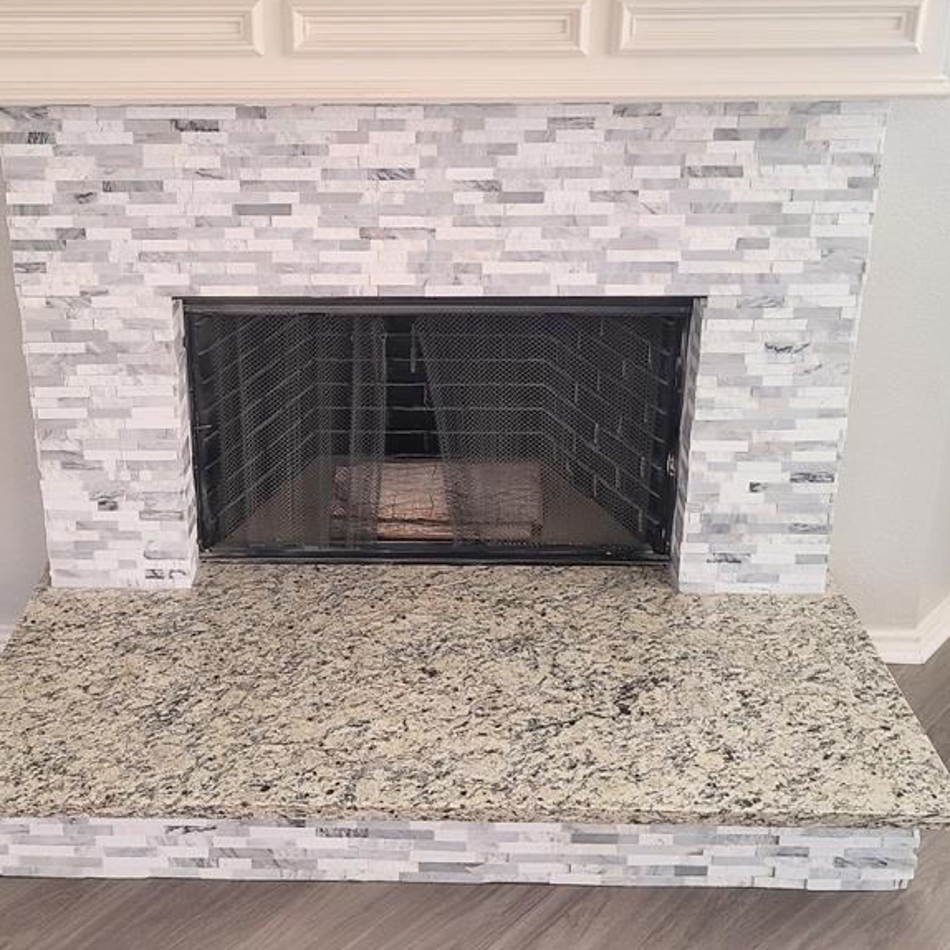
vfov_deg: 40.6
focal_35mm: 41
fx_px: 1273
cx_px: 384
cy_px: 346
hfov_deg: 40.8
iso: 200
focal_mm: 5.4
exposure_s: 1/60
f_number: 1.8
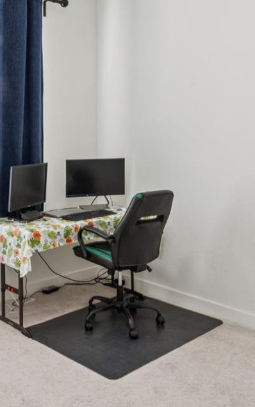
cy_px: 121
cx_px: 65
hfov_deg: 30.2
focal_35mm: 42
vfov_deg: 46.3
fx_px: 464
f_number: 22
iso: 100
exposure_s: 1/1.67
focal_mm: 16.3
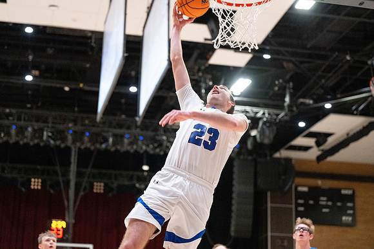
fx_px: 727
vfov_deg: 19.5
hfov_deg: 28.8
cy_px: 124
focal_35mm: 70
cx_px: 187
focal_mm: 70
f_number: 2.8
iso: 6400
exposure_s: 1/500
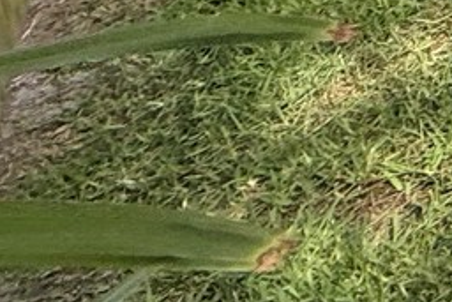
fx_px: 1143
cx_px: 1381
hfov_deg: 11.3
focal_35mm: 91
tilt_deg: -8.4
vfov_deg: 11.0
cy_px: -546
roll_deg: +0.0
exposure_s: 1/1105
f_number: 2.2
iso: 50
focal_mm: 2.22
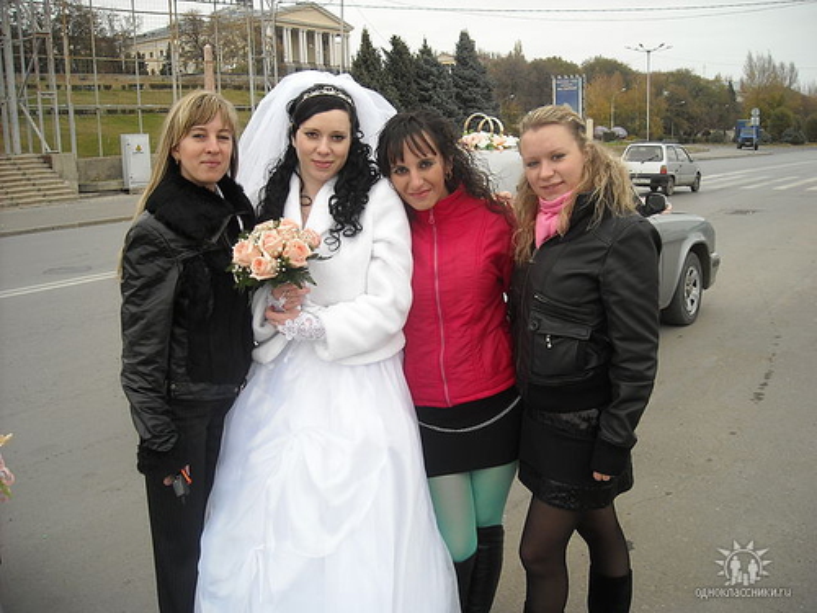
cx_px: 408
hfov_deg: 52.6
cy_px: 306
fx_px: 826
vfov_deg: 40.7
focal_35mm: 35
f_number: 2.8
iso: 64
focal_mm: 5.7
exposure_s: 1/218
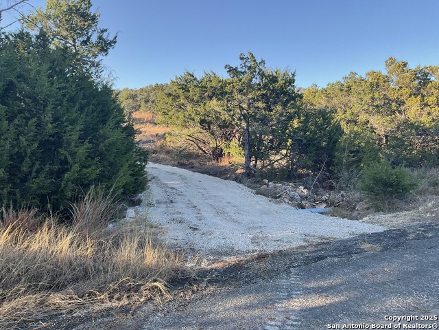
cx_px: 220
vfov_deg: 48.2
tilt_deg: -2.8
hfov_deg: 61.7
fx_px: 368
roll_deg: -2.1
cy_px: 165
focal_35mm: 29
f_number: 1.8
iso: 16
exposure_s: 1/316
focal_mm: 3
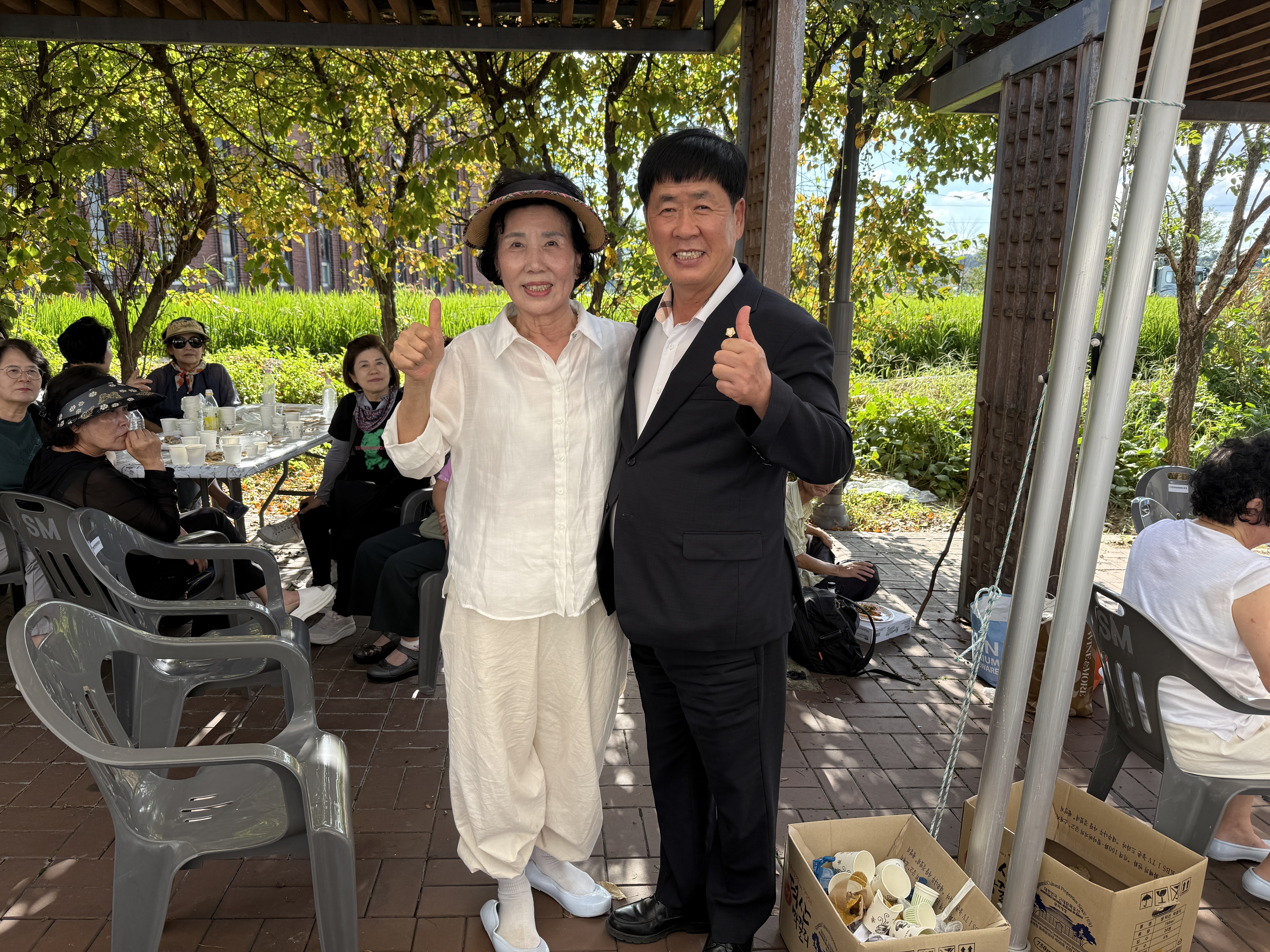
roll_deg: -0.7
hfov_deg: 71.6
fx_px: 881
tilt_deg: -12.5
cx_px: 635
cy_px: 476
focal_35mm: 24
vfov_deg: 56.8
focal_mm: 6.76
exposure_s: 1/632
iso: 80
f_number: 1.78
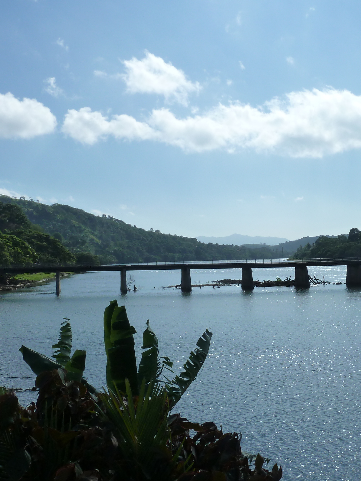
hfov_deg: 30.8
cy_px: 277
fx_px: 653
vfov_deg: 40.3
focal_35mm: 47
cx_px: 214
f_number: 5.6
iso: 125
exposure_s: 1/1000
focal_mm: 5
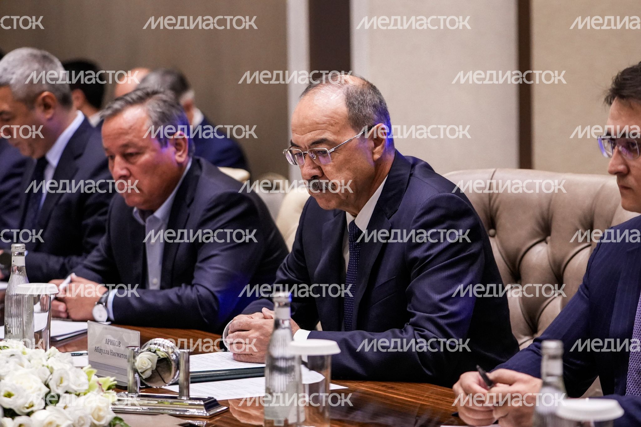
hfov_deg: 16.1
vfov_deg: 10.8
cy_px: 214
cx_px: 320
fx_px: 2261
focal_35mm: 127
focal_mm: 85
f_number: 2.8
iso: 4000
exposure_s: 1/500
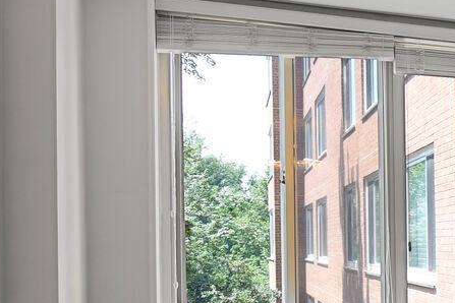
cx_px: 636
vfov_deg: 22.9
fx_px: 733
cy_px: 256
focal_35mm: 58
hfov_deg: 27.1
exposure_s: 1/8
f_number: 8
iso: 200
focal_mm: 10
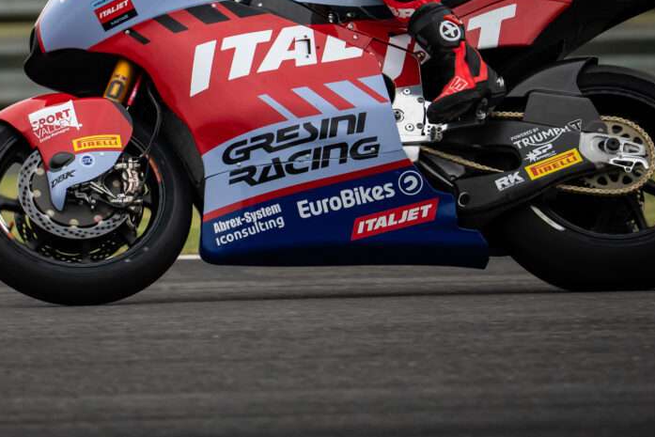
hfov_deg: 2.3
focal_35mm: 881
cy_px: 118
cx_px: 278
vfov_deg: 1.6
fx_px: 16032
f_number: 4.5
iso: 1600
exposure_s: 1/2000
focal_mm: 400
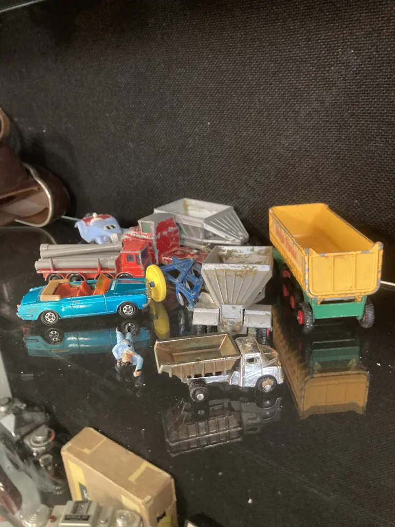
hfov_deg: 49.7
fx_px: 426
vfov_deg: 63.4
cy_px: 264
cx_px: 198
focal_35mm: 28
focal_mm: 3.99
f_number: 1.8
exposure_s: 1/25
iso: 400
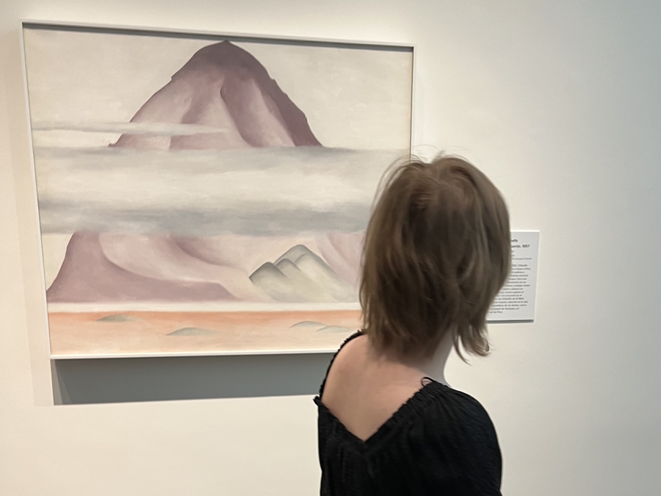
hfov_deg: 67.3
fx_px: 496
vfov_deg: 53.1
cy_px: 248
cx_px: 330
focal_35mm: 26
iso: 125
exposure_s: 1/60
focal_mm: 5.7
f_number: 1.5
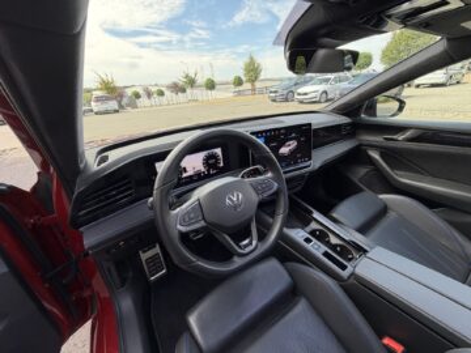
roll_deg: +4.6
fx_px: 190
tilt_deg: -26.8
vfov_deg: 85.7
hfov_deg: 102.1
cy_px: 176
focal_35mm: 14
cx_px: 236
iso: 40
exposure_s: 1/150
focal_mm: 2.22
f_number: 2.2
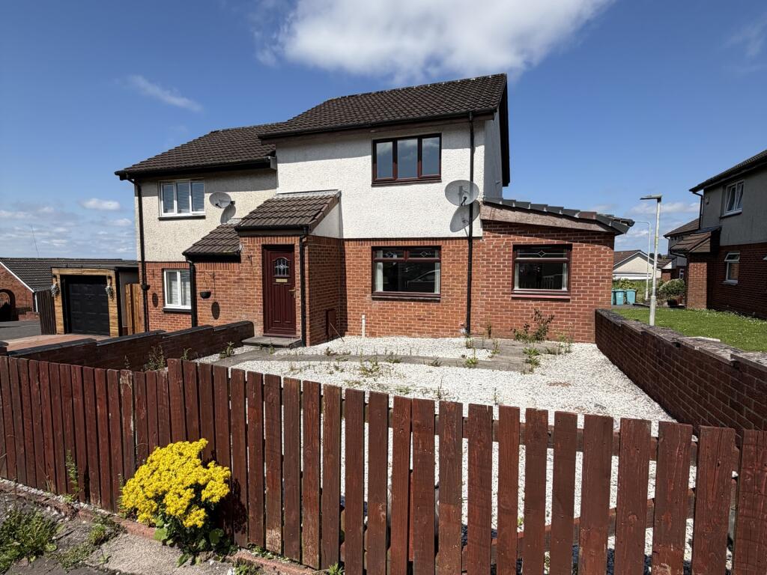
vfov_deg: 85.7
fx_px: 310
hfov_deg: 102.1
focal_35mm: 14
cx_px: 384
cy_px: 288
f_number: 2.2
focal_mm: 2.22
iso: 20
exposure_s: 1/1001
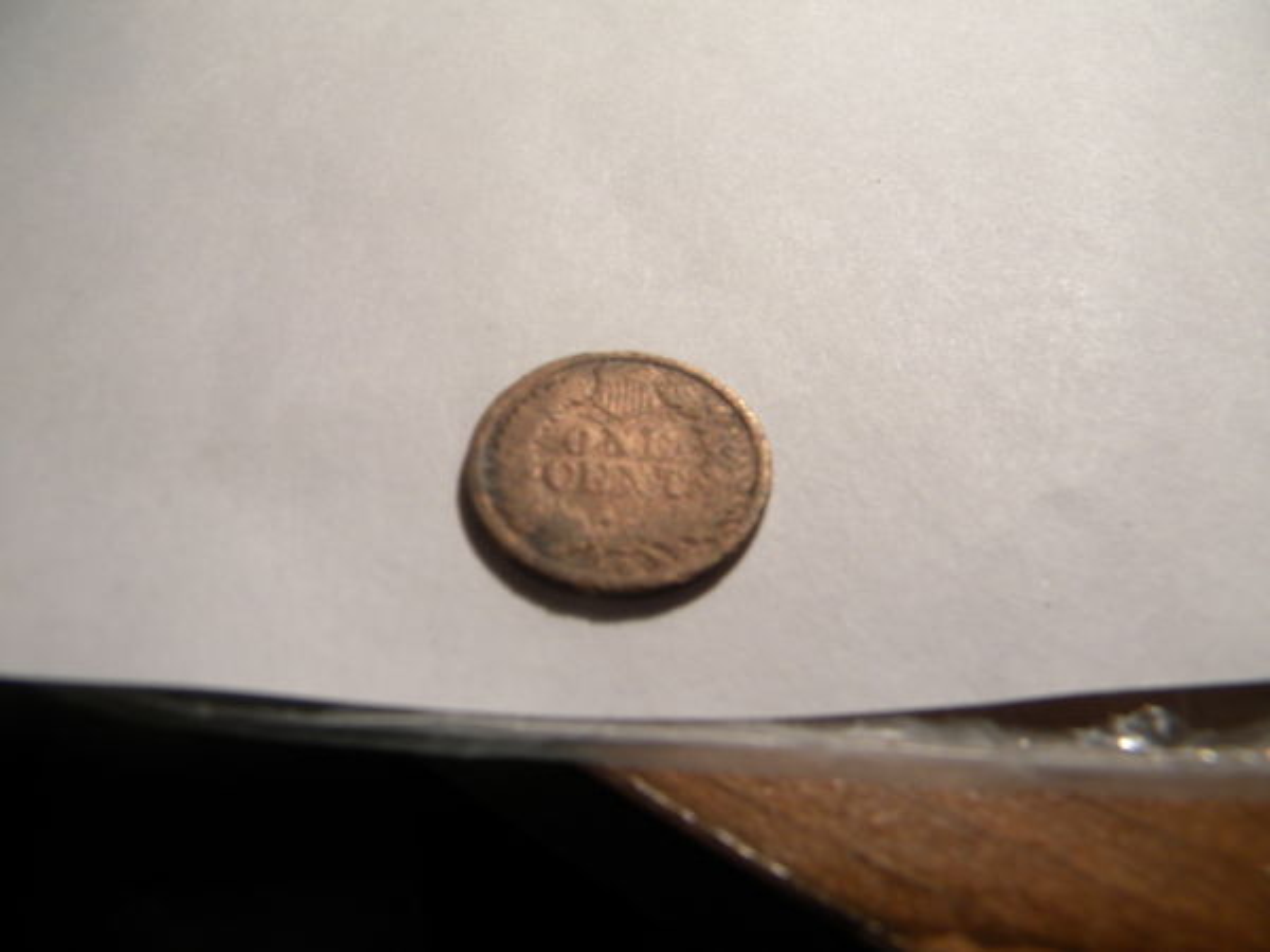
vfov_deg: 49.7
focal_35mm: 28
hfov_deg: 63.4
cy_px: 476
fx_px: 1027
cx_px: 635
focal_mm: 5
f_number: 3.5
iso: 88
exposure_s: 1/7.9
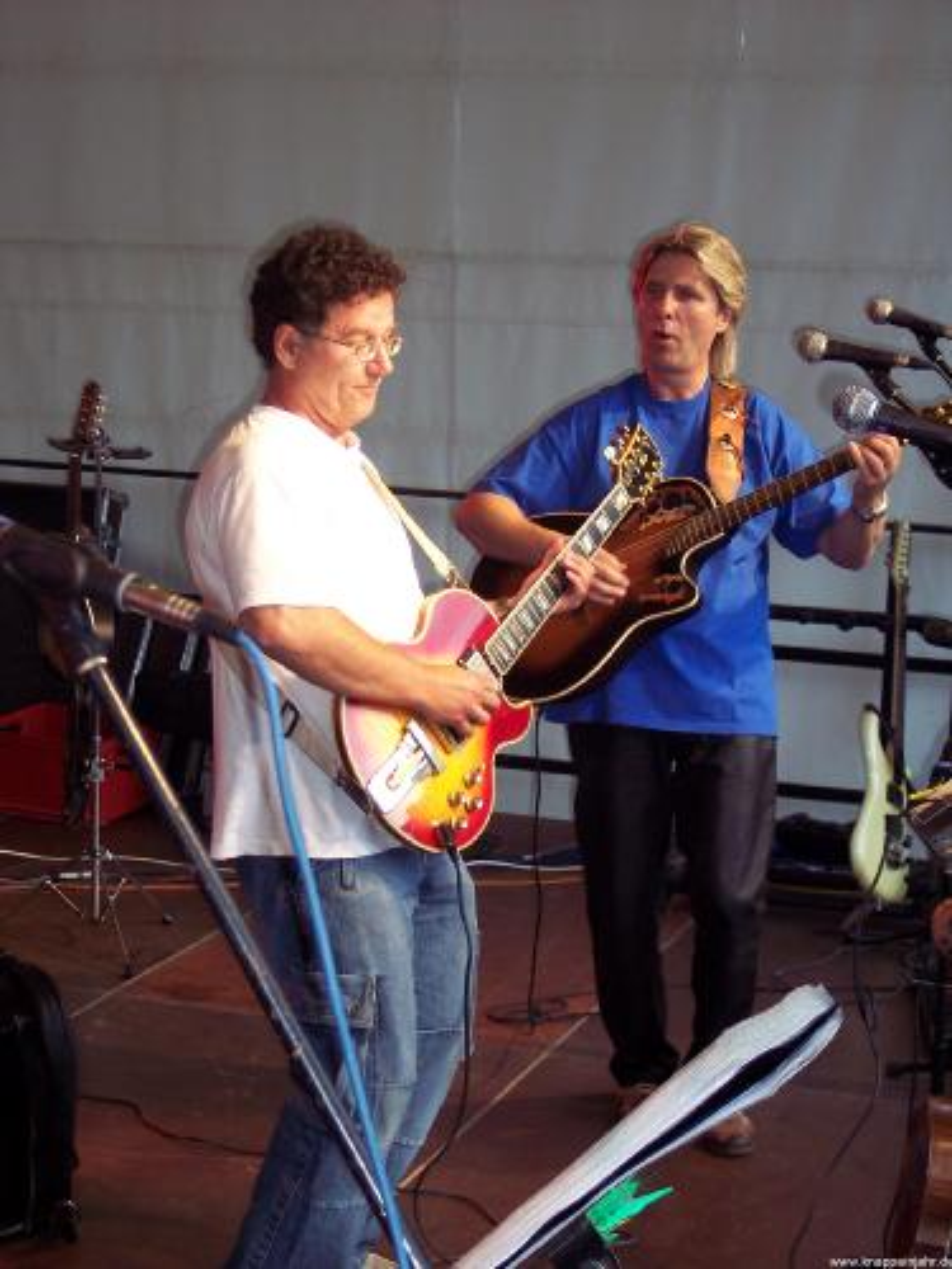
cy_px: 634
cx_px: 476
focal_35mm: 78
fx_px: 2860
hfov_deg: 18.9
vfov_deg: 25.0
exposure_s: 1/125
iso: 140
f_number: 4
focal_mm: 16
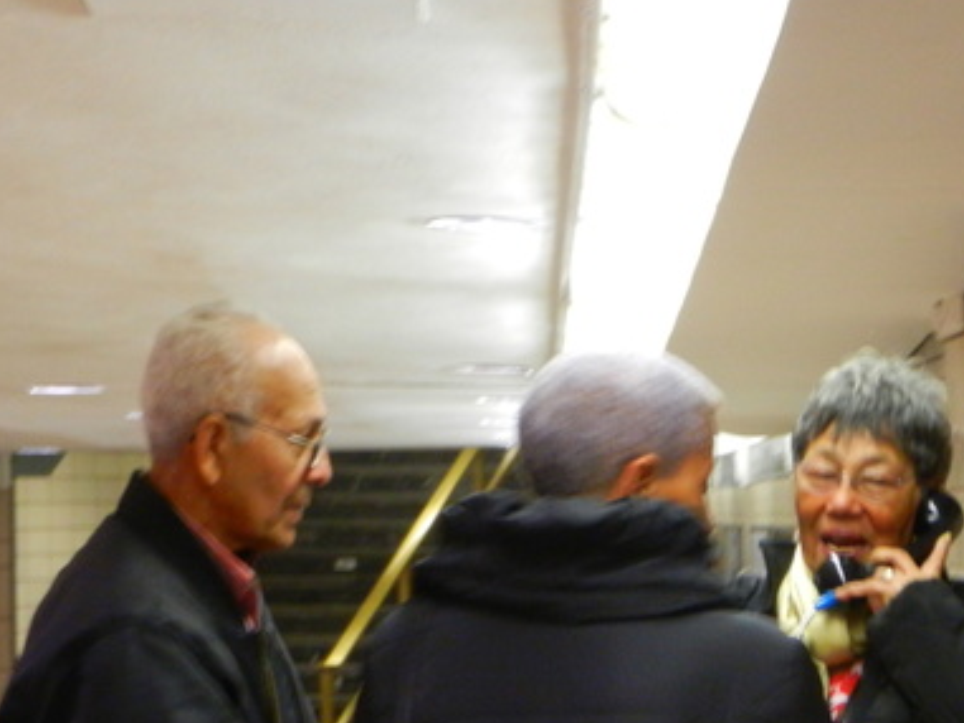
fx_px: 5265
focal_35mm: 189
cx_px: 789
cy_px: 738
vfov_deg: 7.8
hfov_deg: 10.4
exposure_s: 1/8
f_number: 4.9
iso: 400
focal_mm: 16.3
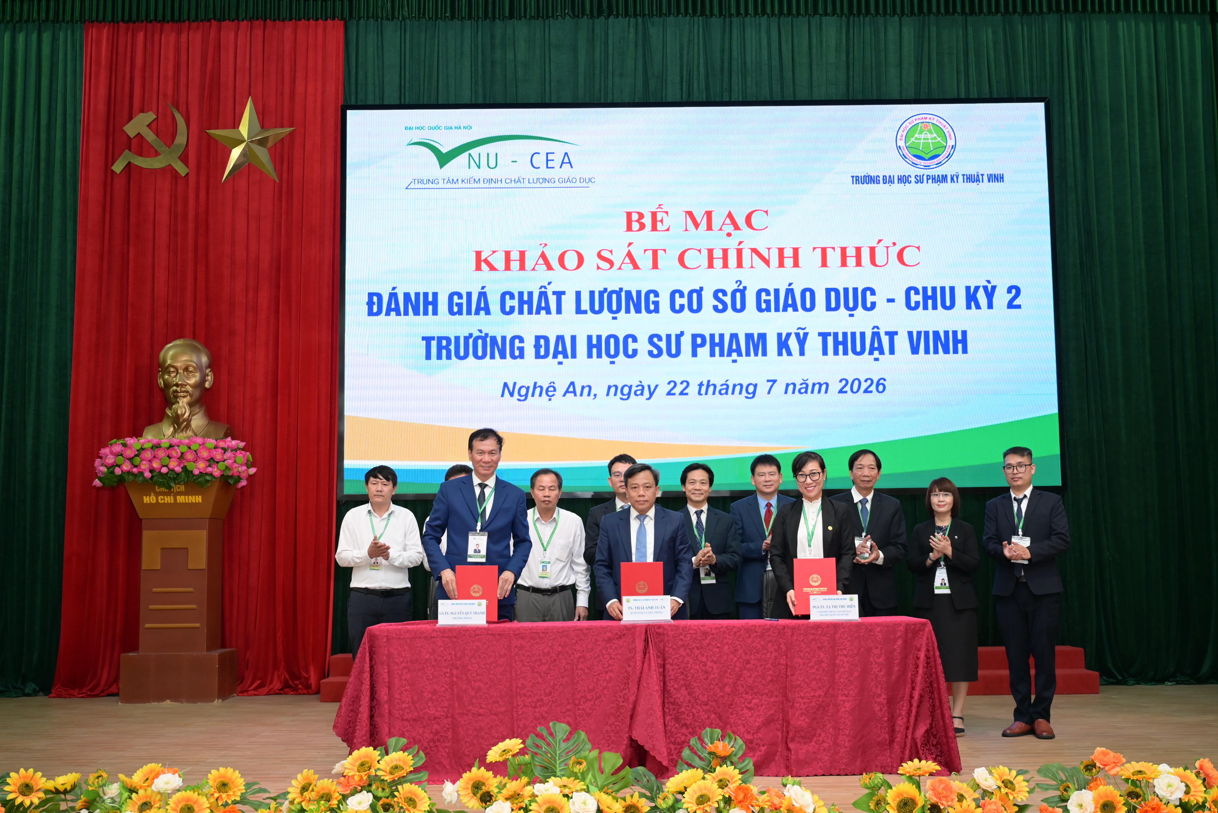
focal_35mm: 41
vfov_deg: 32.7
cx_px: 609
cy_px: 406
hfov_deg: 47.4
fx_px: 1388
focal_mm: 41
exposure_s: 1/160
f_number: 4
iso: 1000
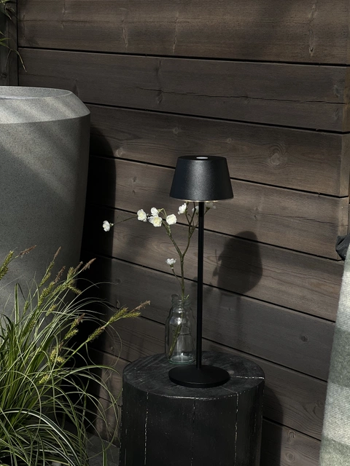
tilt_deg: -9.7
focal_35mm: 77
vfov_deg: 25.3
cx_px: 175
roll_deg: -0.9
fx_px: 1038
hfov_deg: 19.1
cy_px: 233
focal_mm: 9
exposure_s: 1/896
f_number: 2.8
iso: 32
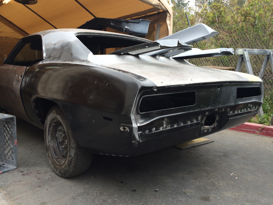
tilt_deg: -4.2
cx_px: 136
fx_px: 229
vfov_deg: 48.2
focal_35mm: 29
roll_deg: +0.3
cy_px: 102
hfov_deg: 61.7
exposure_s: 1/313
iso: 32
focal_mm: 4.15
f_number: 2.2
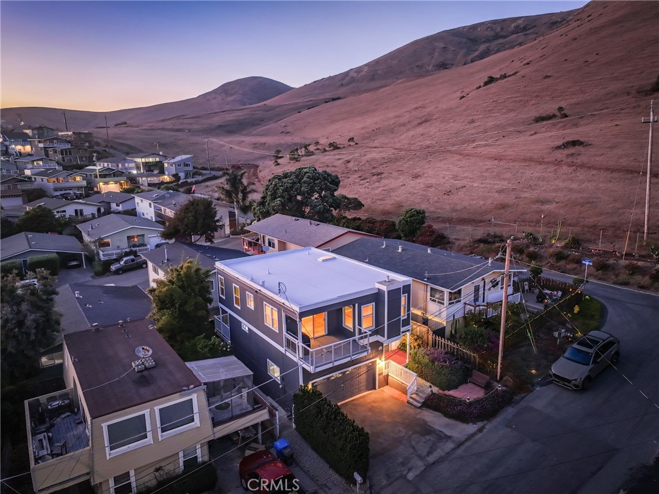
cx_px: 330
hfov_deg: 71.6
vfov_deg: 56.8
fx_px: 457
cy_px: 247
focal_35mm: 24
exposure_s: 1/12.5
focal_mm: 12.29
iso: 440
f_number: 2.8
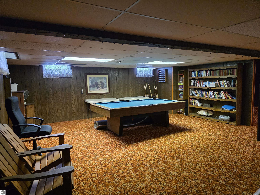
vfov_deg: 58.9
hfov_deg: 73.9
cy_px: 98
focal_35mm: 23
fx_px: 173
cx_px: 130
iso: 1250
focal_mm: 6.3
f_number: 1.7
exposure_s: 1/120
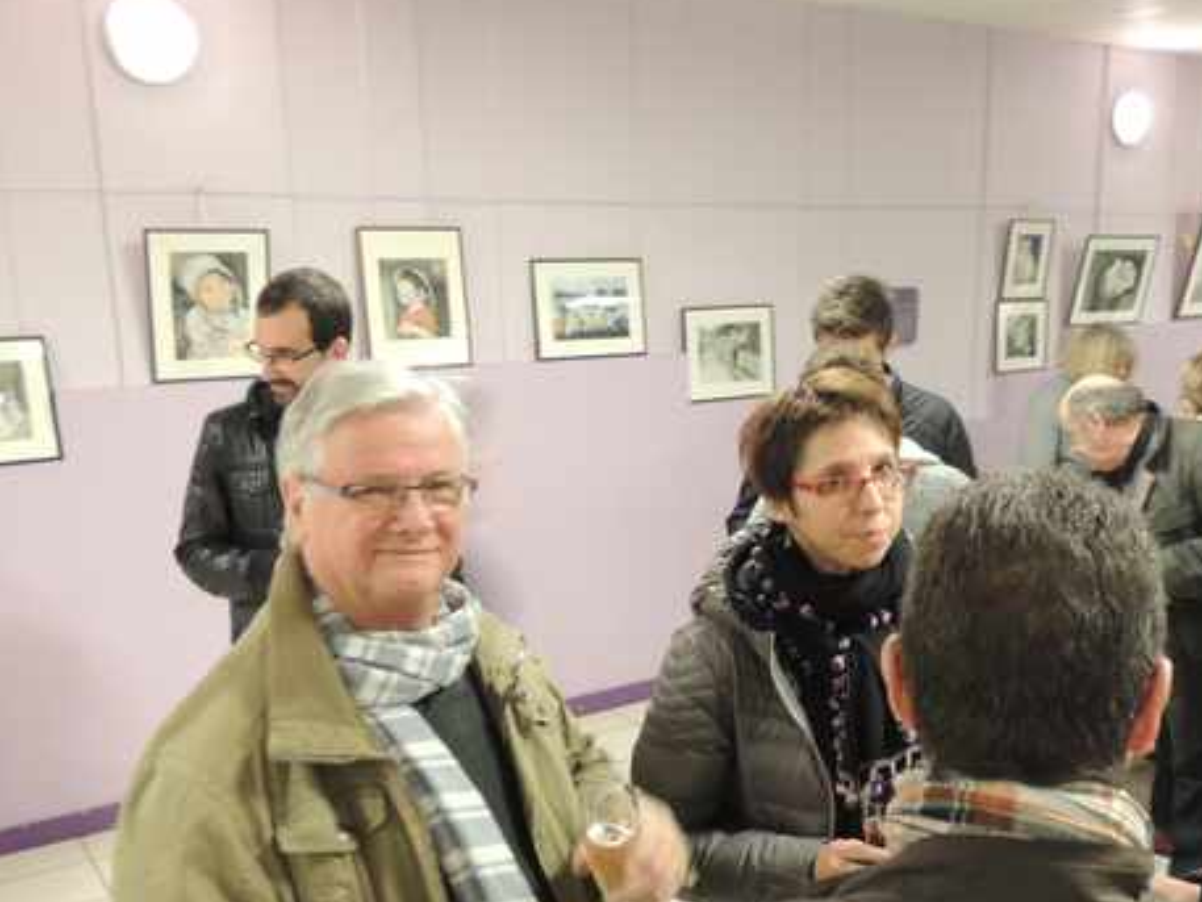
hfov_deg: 52.6
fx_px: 1216
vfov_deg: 40.2
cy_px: 597
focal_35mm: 35
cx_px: 643
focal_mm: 4.3
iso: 400
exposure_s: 1/8
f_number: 3
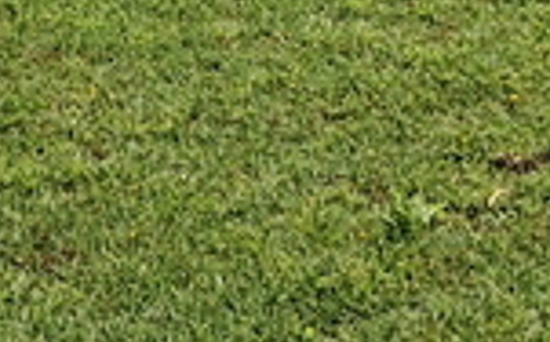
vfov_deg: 5.8
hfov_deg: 10.6
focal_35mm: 194
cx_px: 721
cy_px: -968
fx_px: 2905
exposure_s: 1/1892
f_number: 1.8
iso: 50
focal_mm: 5.4
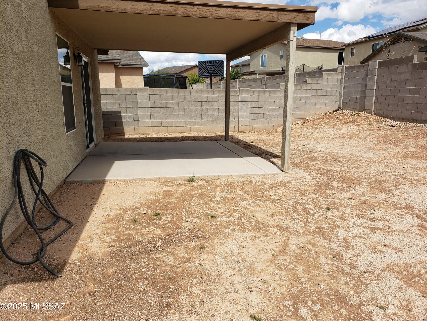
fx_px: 321
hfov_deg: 67.3
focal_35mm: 26
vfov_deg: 53.1
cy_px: 160
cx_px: 214
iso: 50
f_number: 2.4
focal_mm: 4.3
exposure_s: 1/1967
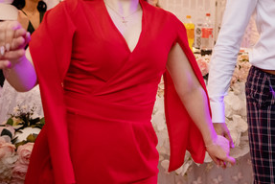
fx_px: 596
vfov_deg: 17.1
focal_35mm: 78
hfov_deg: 24.4
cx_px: 293
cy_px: -10
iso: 1000
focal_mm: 23
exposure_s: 1/200
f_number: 2
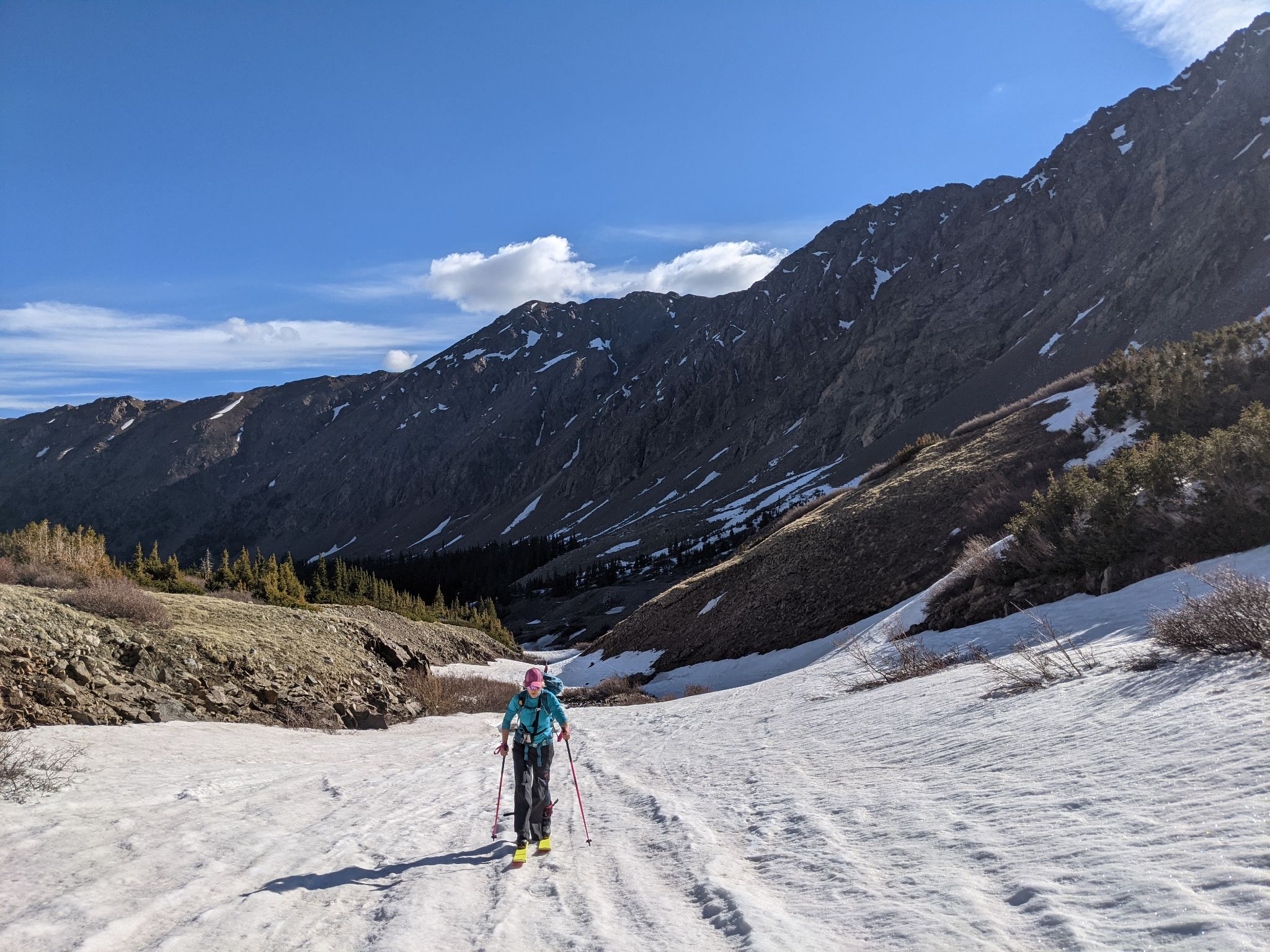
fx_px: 991
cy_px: 476
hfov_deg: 65.3
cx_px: 635
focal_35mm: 27
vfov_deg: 51.4
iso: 86
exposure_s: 1/7812
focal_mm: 4.38
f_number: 1.73
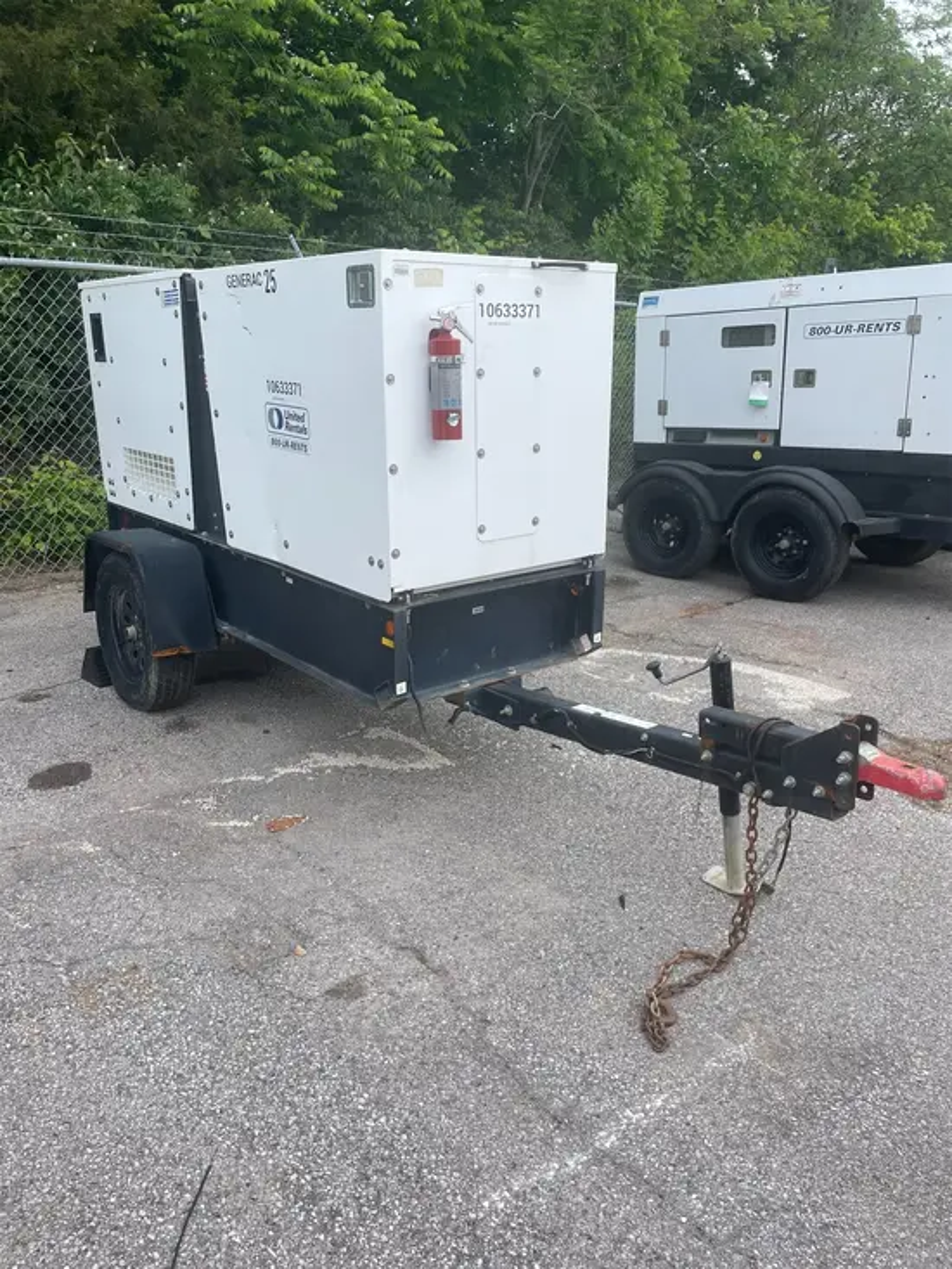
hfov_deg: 53.1
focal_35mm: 26
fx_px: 953
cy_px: 634
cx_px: 476
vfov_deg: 67.3
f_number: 1.6
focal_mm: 4.2
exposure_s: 1/1401
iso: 50
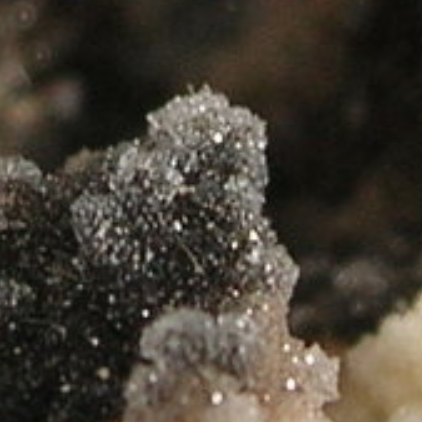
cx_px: 17
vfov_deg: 5.8
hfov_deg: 5.8
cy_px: 61
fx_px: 4152
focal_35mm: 301
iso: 50
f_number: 2.7
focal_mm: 6
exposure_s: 1/24
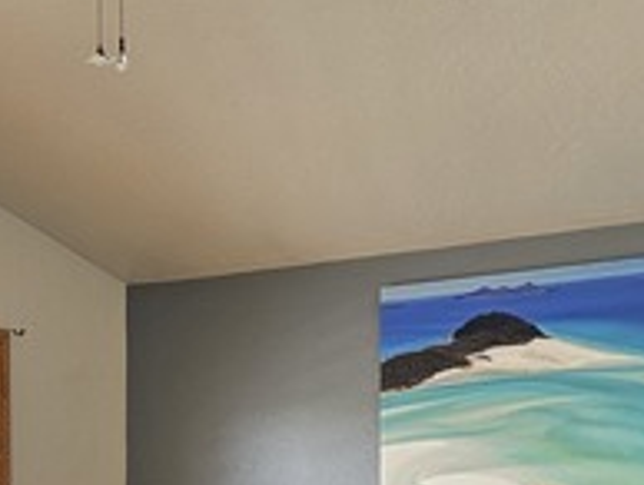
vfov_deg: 17.5
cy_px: 631
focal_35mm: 79
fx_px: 1472
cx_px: 297
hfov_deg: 24.7
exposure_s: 1/120
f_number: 1.8
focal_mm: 5.4
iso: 125
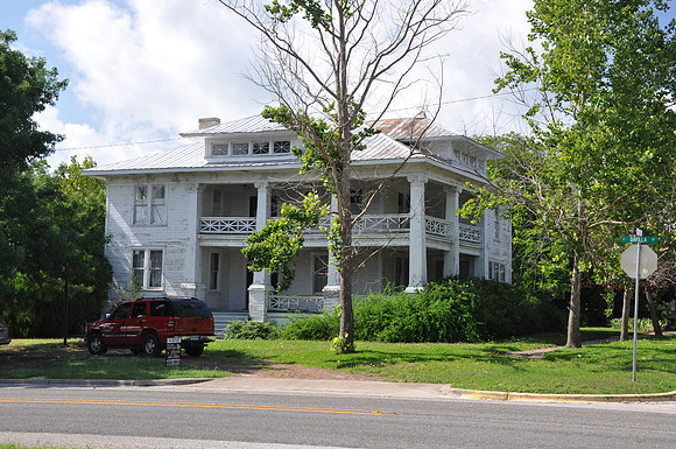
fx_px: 1069
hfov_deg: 35.1
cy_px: 224
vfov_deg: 23.7
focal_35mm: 57
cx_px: 338
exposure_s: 1/80
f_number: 9
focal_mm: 38
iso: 200
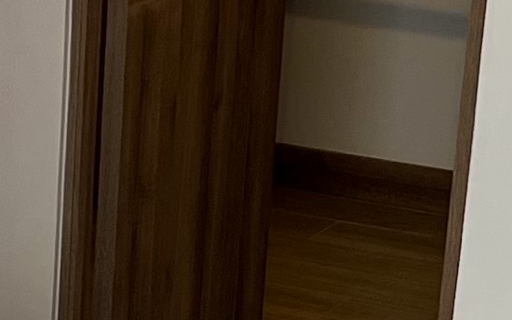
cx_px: 210
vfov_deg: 6.4
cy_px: 482
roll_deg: -3.4
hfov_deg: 10.4
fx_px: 2819
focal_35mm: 202
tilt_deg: -20.4
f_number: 1.5
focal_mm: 5.7
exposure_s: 1/120
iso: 50
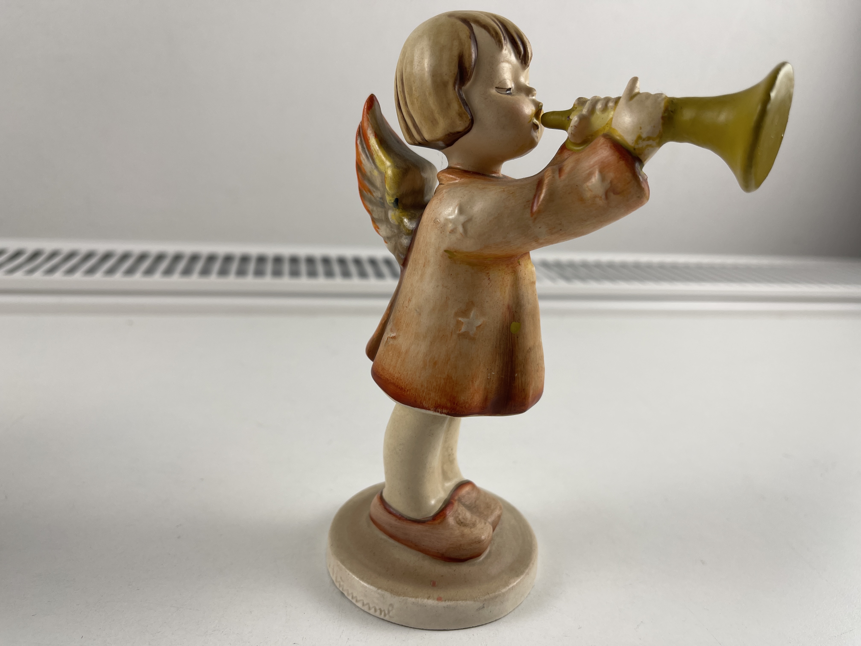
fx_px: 622
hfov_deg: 69.4
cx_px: 430
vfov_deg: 54.9
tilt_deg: -18.9
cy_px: 323
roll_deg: -5.0
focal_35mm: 25
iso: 32
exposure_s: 1/251
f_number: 1.6
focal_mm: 5.1
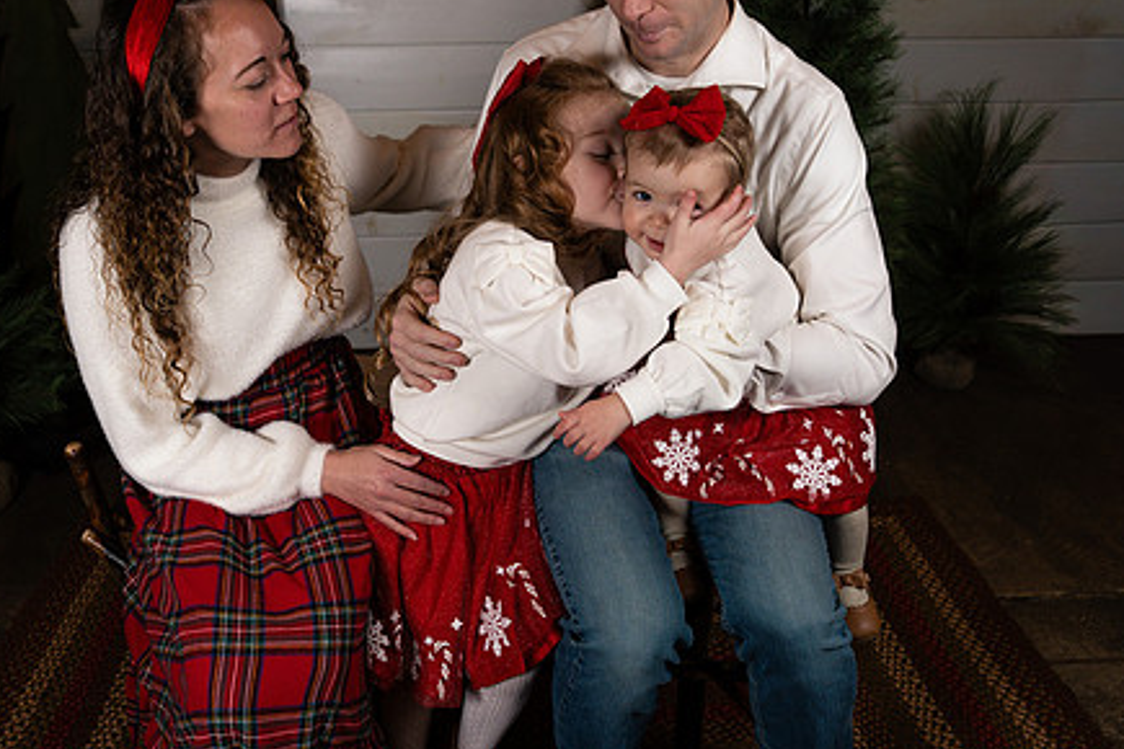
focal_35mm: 36
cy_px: 293
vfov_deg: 36.7
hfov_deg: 53.0
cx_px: 506
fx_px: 1124
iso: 200
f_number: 5
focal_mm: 27
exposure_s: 1/250
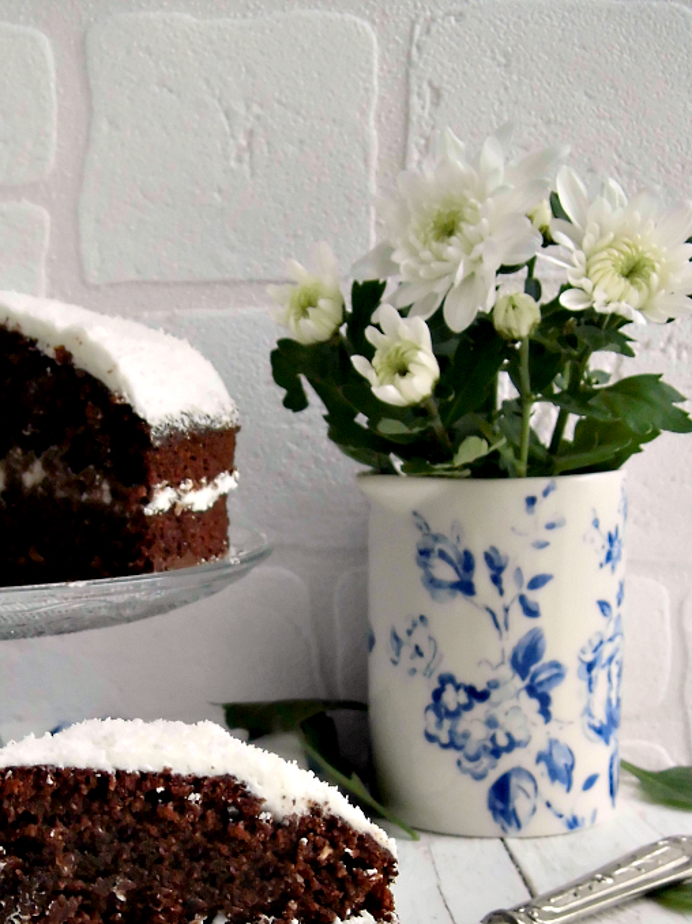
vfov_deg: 27.1
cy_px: 672
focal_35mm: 71
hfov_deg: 20.6
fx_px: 1894
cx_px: 178
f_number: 3.4
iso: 200
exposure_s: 1/60
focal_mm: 8.3
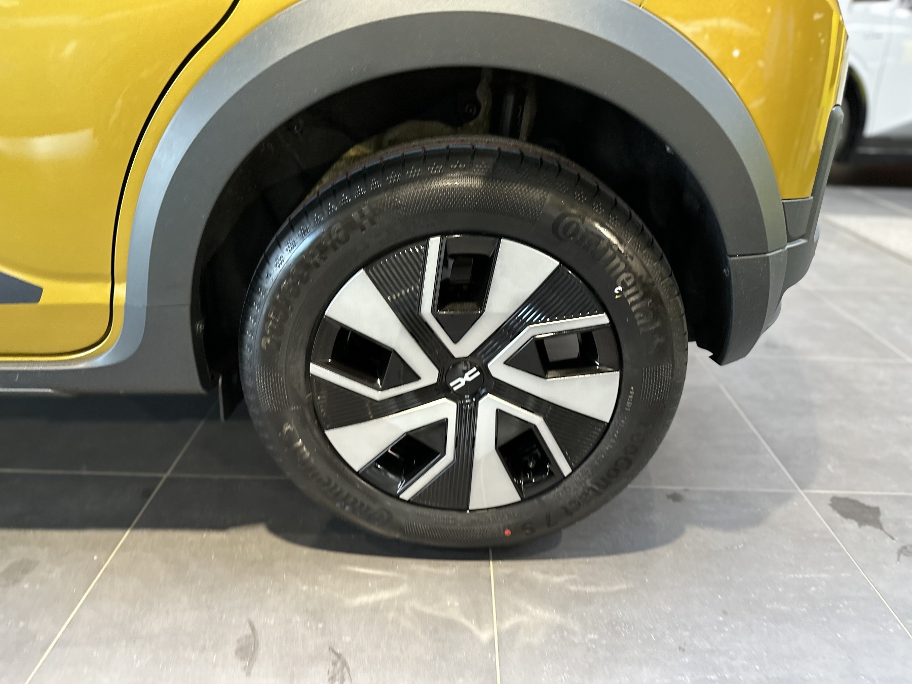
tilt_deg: -23.1
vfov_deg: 56.8
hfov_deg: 71.6
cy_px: 342
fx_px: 632
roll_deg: -2.2
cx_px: 456
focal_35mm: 24
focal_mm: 6.86
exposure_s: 1/50
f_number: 1.78
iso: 320
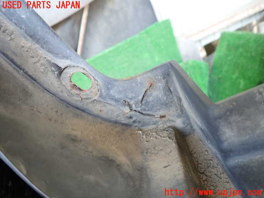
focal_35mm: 25
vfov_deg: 54.9
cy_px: 99
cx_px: 132
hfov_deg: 69.4
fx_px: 191
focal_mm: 4.5
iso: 200
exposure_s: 1/40
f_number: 2
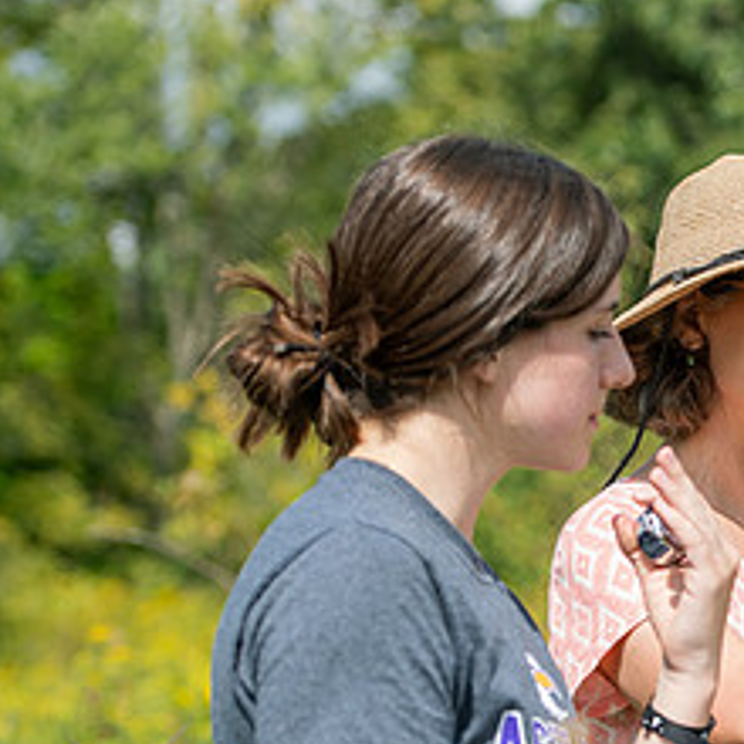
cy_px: 556
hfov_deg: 9.0
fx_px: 4693
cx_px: 896
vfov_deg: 9.1
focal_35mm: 193
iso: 80
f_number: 4
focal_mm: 86
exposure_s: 1/640
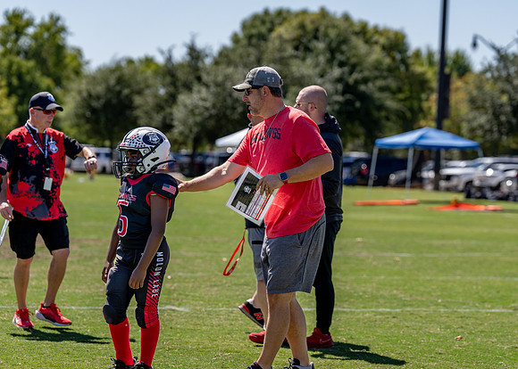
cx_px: 285
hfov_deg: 15.2
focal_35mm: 132
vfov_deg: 10.9
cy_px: 184
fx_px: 1943
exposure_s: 1/800
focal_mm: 120
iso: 100
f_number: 3.5
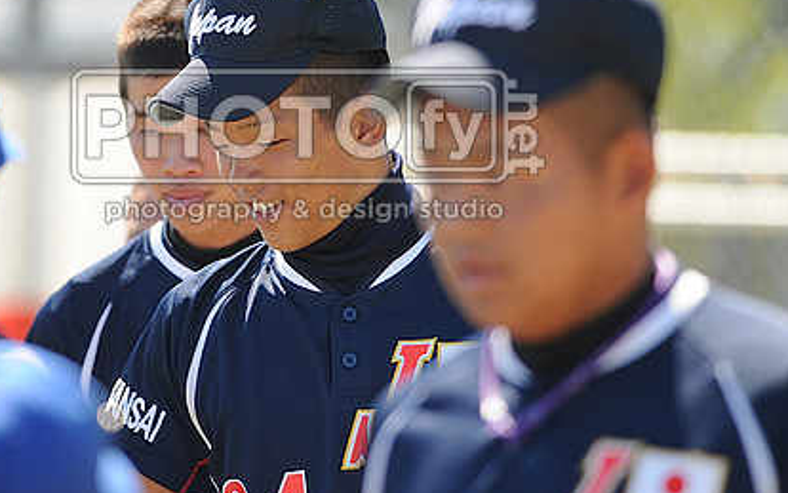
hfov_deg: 3.3
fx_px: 13791
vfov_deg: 2.0
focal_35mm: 642
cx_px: 299
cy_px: 140
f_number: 4
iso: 200
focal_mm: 300
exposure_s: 1/500
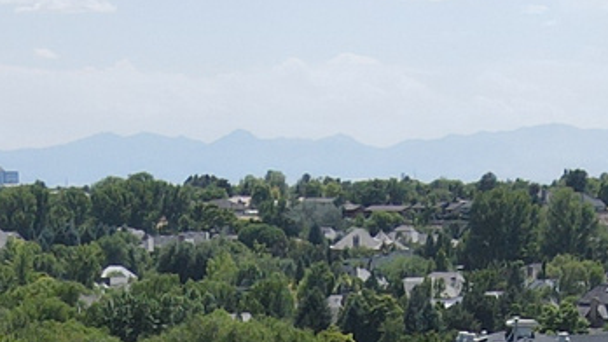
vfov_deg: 6.8
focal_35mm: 154
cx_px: 229
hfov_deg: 13.9
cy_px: 1148
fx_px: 2484
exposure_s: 1/640
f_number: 2.8
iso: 100
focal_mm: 4.5
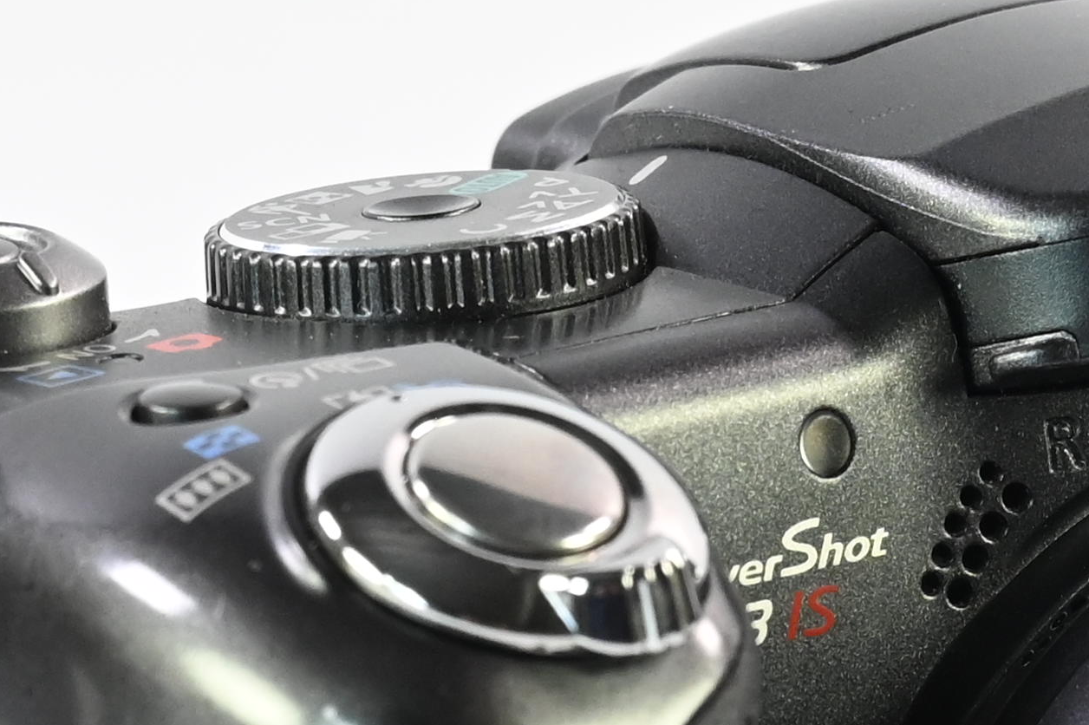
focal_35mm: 284
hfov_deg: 7.3
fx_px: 8586
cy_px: 1123
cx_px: 564
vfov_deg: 4.8
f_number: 10
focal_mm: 59
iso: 2000
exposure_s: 1/100
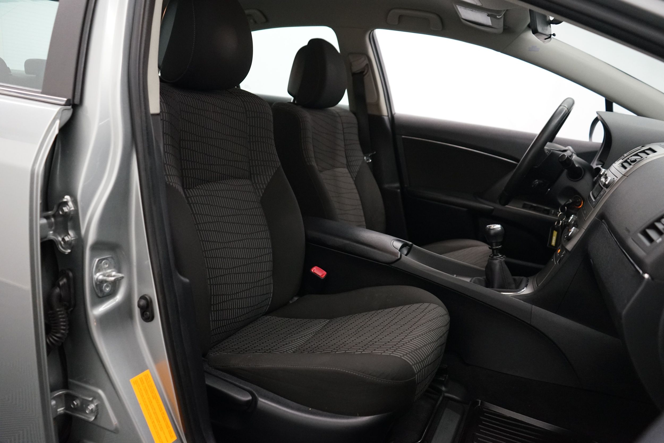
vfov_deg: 46.4
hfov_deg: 65.5
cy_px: 222
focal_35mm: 28
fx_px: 516
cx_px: 332
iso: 3200
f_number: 3.5
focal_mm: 28
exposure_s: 1/160
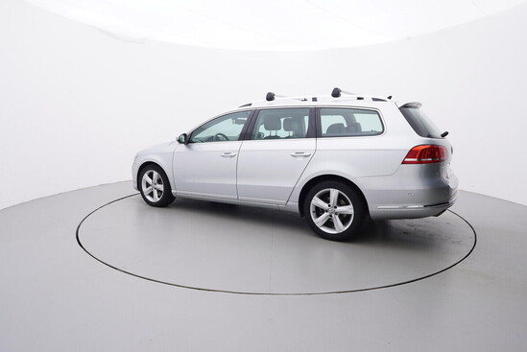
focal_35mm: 22
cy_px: 176
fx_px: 330
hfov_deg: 77.3
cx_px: 264
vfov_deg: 56.2
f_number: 5
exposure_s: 1/80
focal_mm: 15
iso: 200
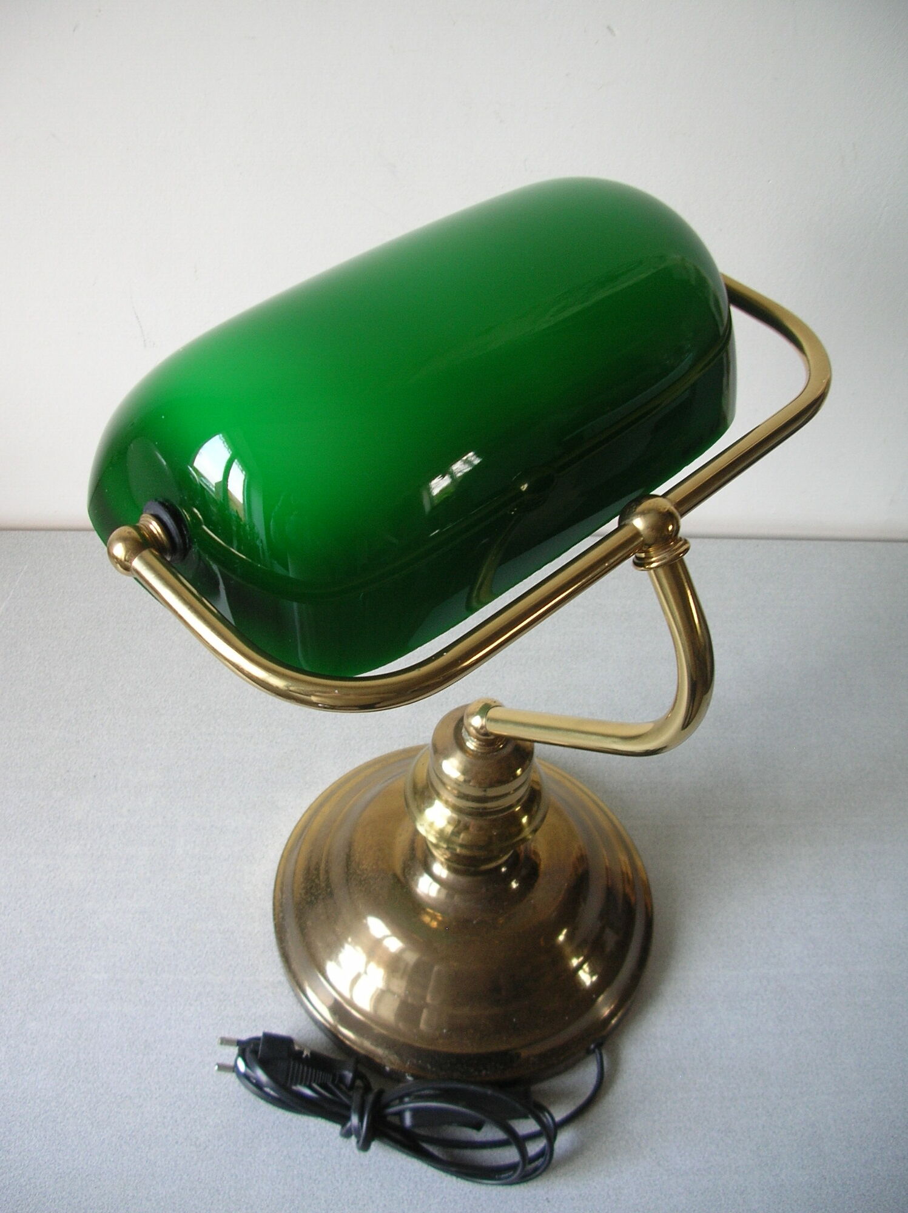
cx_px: 454
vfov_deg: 52.7
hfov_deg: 40.7
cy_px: 606
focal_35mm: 35
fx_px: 1226
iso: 50
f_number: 2.8
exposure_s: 1/7.4
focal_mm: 5.8
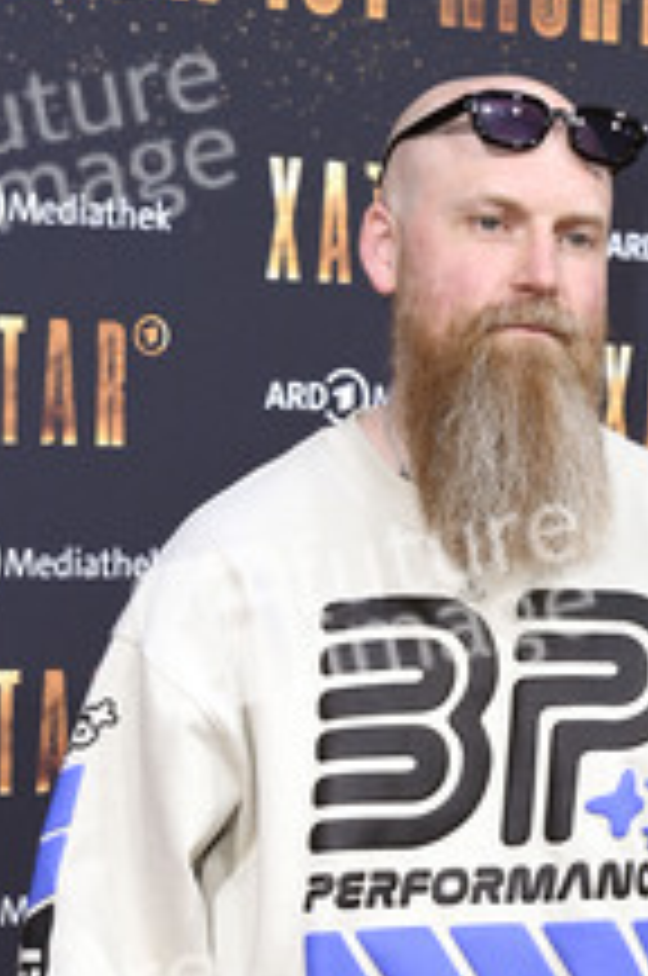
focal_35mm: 129
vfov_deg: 15.8
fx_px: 3494
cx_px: 495
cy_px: 837
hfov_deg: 10.6
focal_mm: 70
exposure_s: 1/250
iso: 640
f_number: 5.6
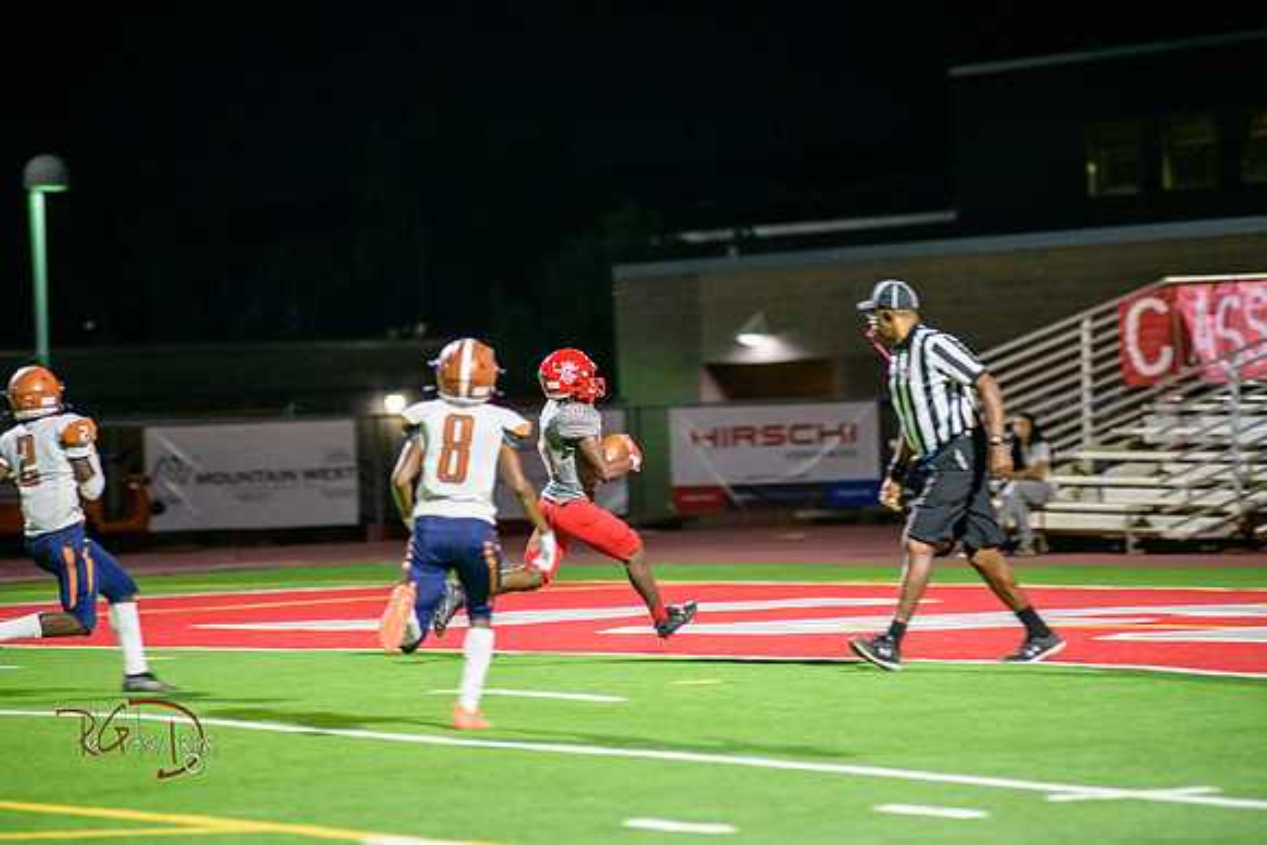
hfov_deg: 10.3
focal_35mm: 200
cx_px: 634
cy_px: 422
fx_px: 7040
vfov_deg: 6.9
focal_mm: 200
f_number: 2.8
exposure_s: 1/250
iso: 1600
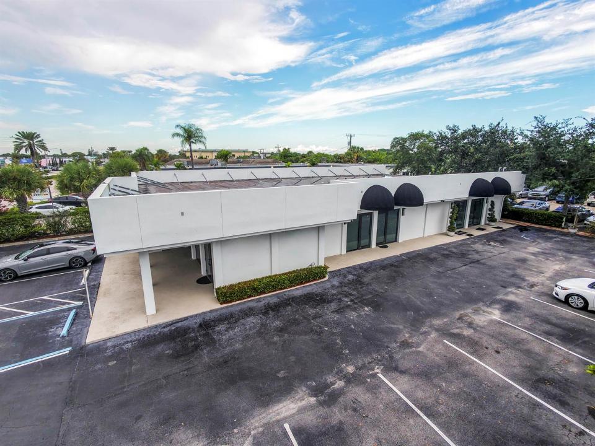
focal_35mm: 16
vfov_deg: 78.1
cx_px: 298
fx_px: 275
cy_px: 223
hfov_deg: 94.5
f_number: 2.2
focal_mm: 3.05
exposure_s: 1/350
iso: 100
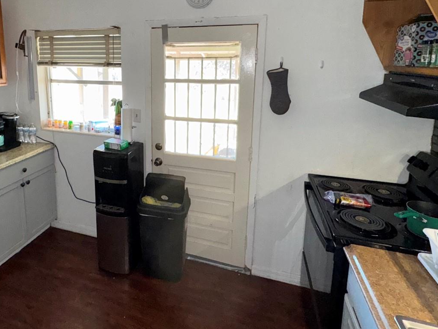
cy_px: 106
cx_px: 167
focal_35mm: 22
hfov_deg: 75.2
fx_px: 278
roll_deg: -0.2
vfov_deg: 59.5
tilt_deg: -9.5
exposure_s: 1/60
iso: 250
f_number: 2.2
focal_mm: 2.22
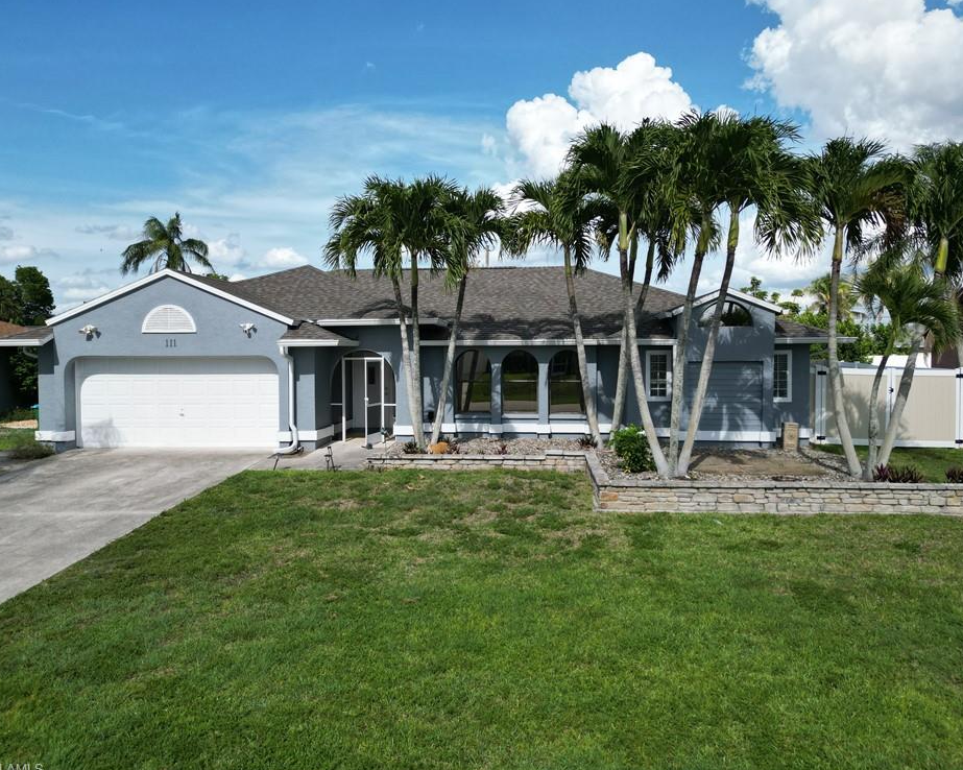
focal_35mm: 26
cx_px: 501
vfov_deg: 54.9
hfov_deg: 66.0
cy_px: 379
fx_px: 741
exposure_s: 1/4000
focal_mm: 6.72
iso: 140
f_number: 1.7
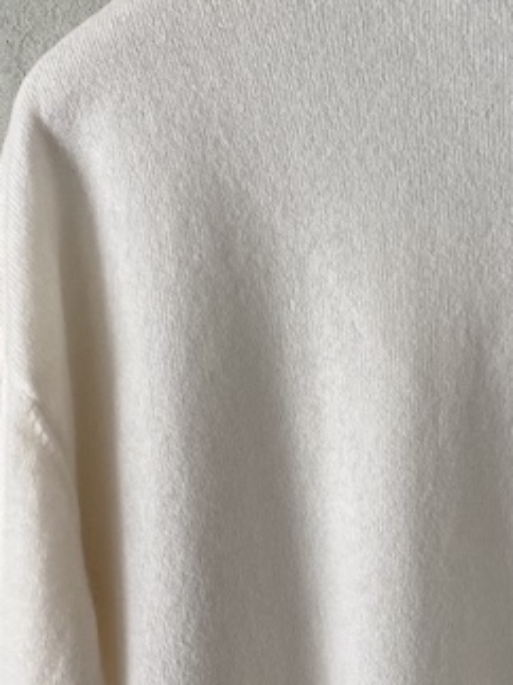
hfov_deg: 16.7
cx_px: 545
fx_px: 1700
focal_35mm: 86
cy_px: 595
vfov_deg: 22.3
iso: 125
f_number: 1.8
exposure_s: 1/121
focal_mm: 4.25
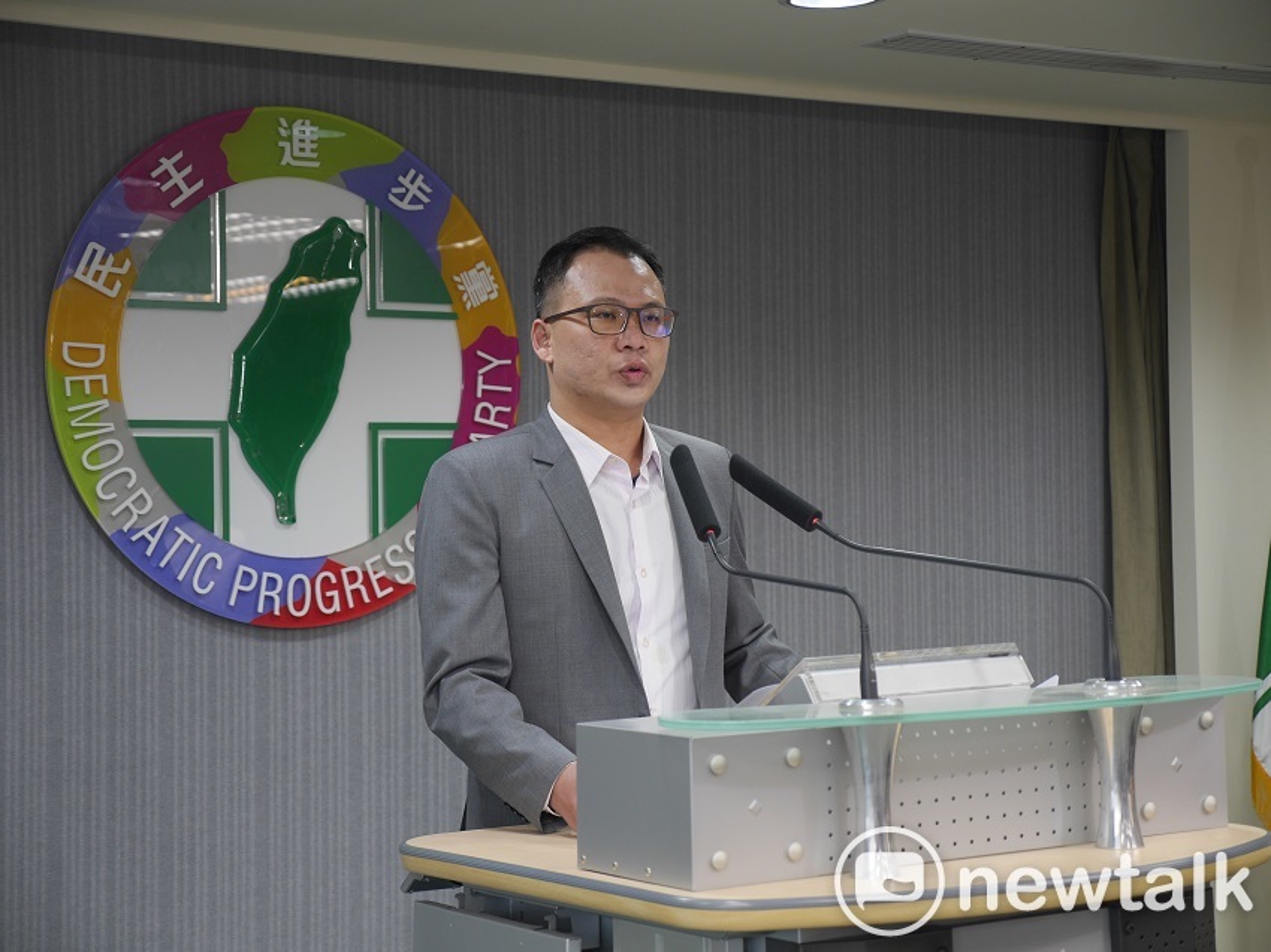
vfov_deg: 21.0
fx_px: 2569
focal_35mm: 70
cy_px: 476
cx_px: 636
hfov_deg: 27.8
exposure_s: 1/80
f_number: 2.8
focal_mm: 35
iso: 320
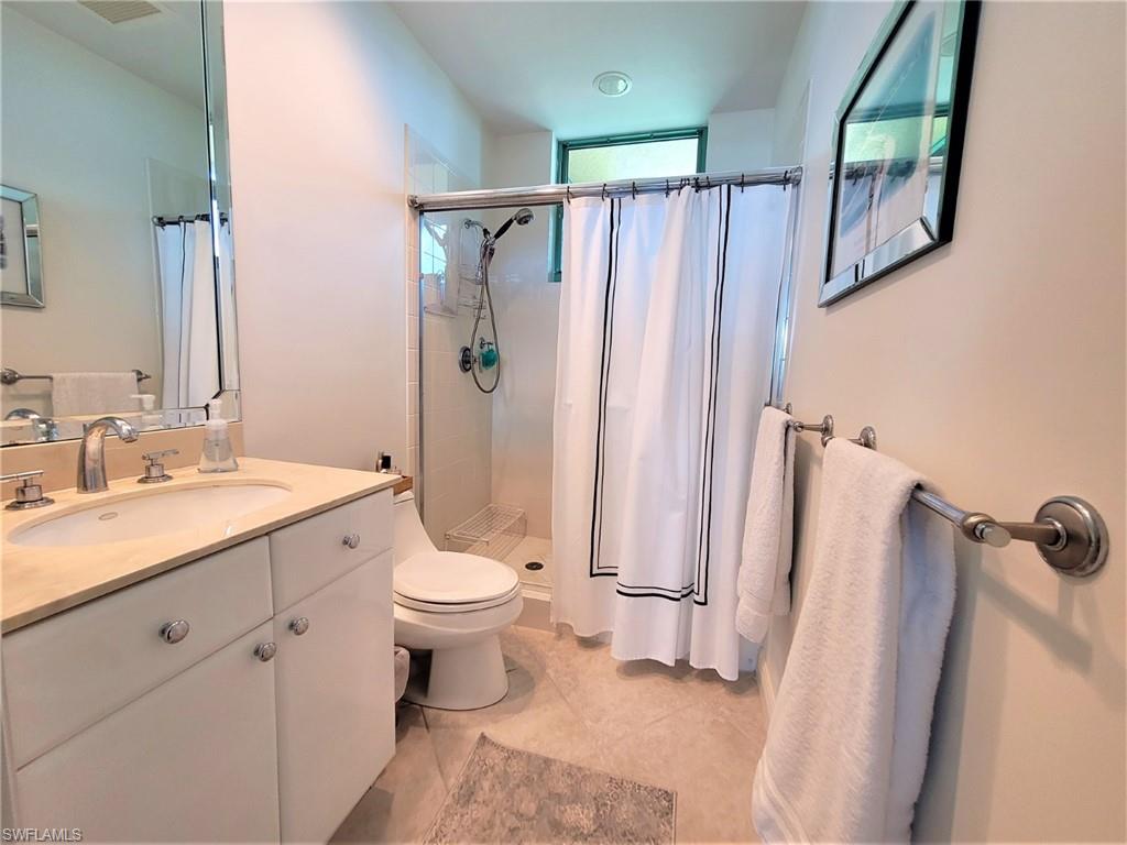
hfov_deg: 106.2
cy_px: 422
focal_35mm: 13
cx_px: 564
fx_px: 423
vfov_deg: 89.9
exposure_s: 1/59
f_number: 2.2
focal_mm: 1.74
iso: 100
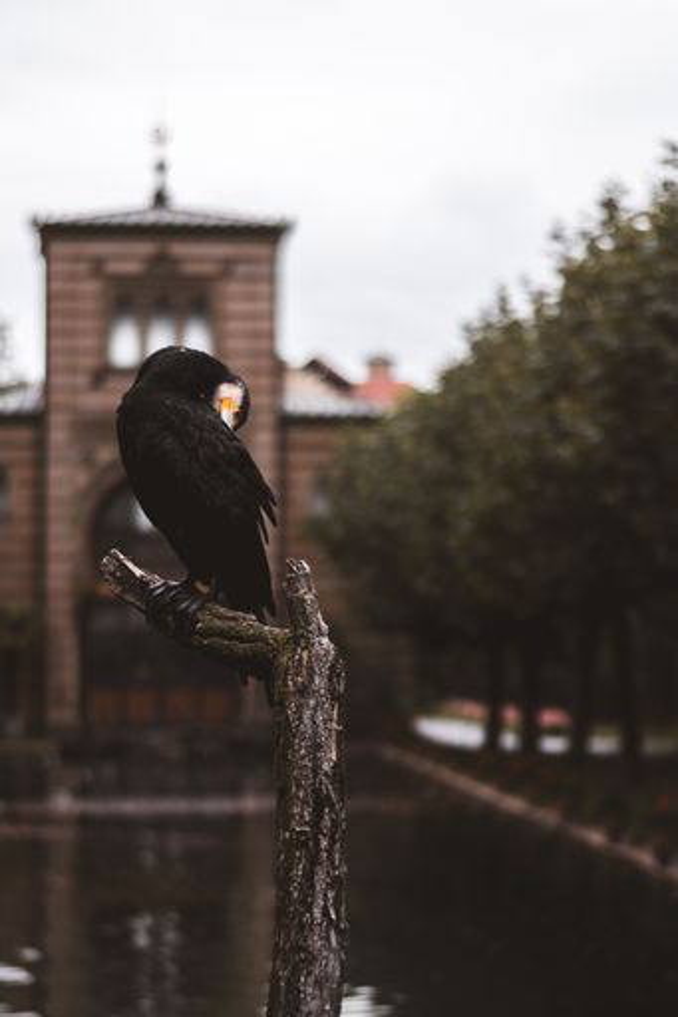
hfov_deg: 18.2
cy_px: 508
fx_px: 2120
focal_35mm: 75
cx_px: 339
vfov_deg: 27.0
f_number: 1.8
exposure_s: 1/5000
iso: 250
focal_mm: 50
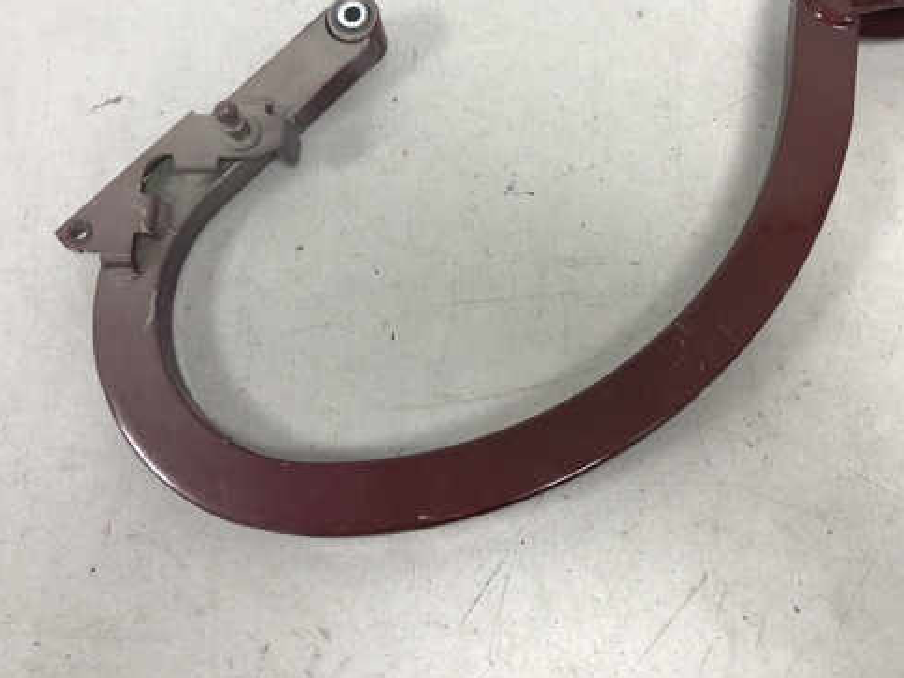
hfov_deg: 50.1
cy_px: 235
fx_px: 966
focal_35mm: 37
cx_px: 489
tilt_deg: -71.5
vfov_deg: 38.3
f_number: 1.8
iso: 32
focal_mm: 4
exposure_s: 1/25
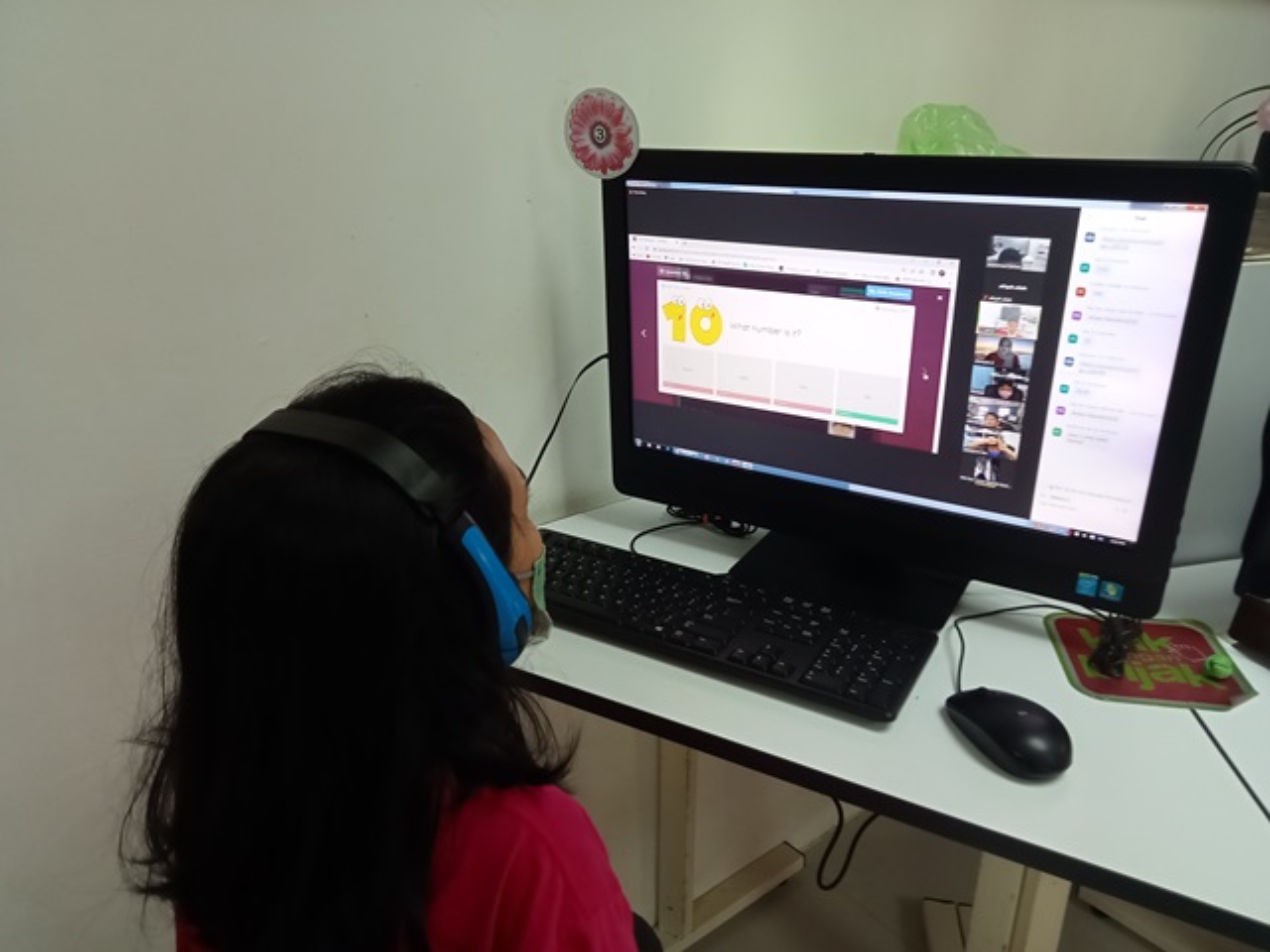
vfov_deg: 49.7
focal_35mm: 28
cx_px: 635
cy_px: 476
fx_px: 1027
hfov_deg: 63.4
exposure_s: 1/33.3
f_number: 2.2
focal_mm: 3.46
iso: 335
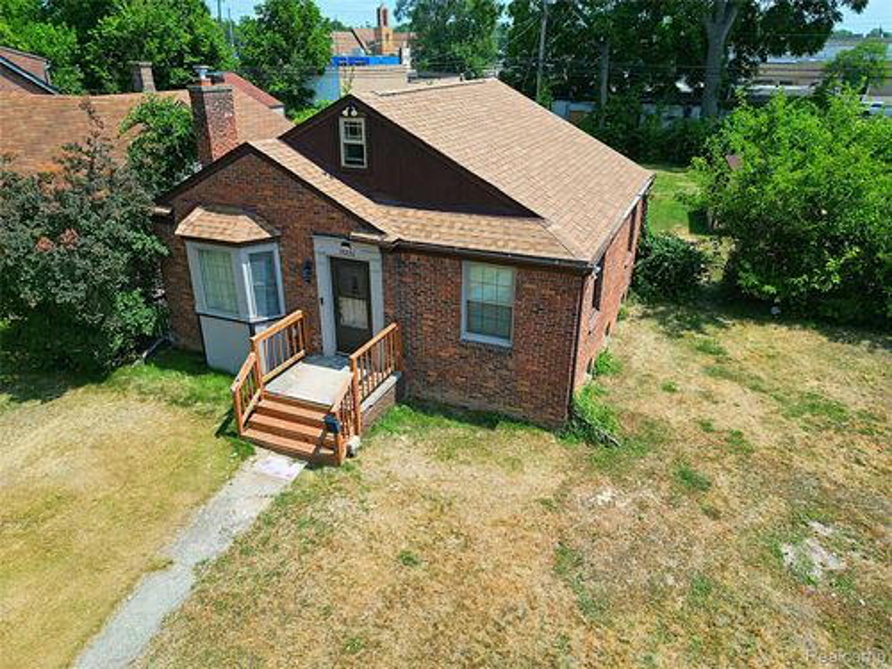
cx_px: 446
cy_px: 334
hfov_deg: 71.6
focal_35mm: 24
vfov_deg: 56.8
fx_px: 618
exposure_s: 1/2000
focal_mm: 6.7
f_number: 1.7
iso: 110
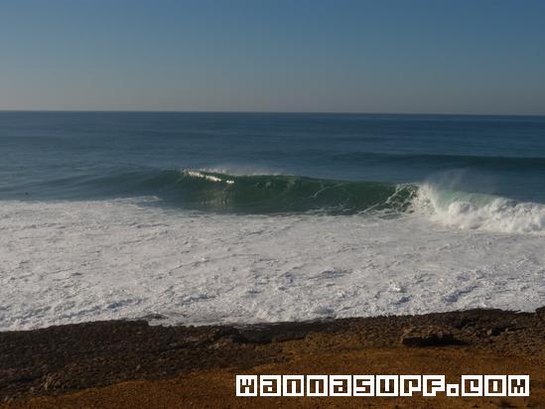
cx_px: 272
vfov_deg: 29.1
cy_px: 204
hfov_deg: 38.2
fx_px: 787
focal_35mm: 50
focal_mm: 8.8
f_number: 9.2
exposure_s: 1/500
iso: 80
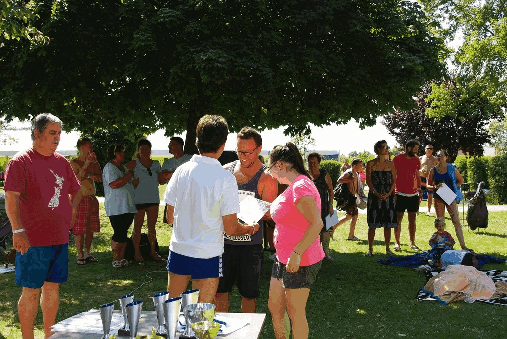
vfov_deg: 29.3
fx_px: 648
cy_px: 170
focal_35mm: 46
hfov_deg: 42.7
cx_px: 254
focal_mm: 30.63
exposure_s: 1/180
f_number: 6.7
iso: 100
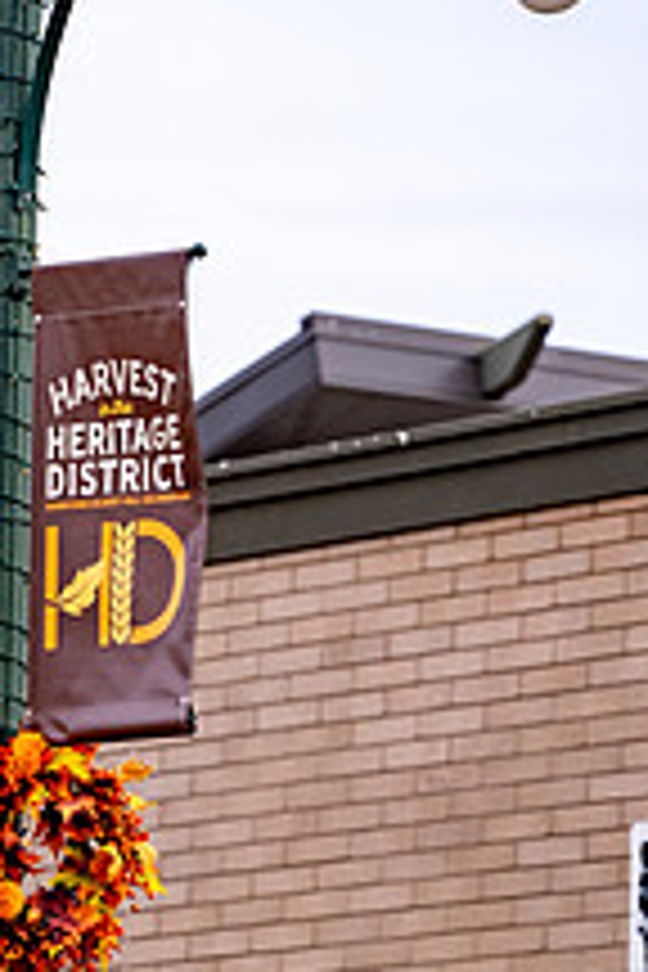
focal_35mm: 348
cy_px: 464
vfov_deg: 5.9
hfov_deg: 3.9
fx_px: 9395
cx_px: 122
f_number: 2.8
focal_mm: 167
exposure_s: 1/250
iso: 200
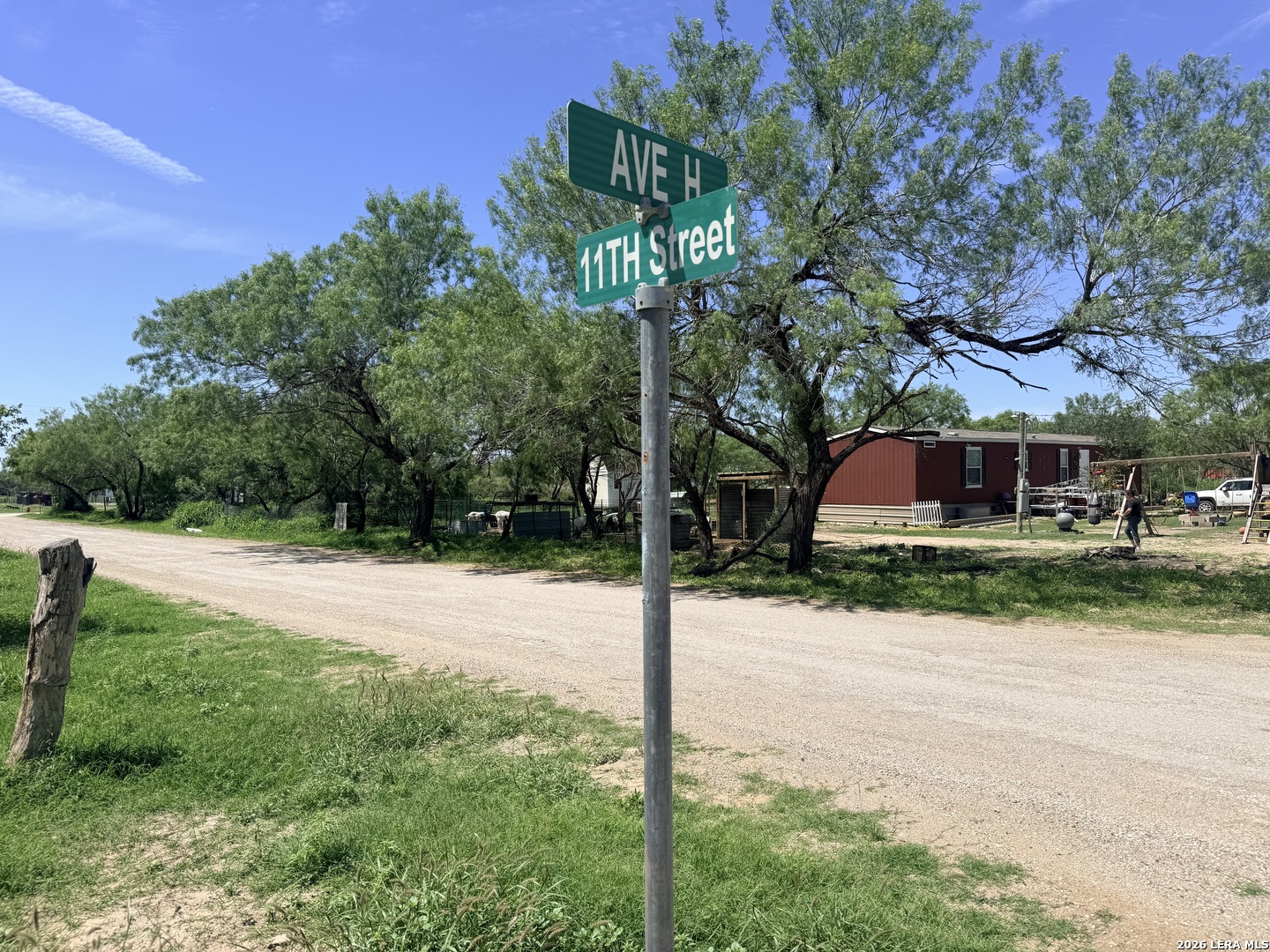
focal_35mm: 24
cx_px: 635
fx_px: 881
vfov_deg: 56.8
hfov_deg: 71.6
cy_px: 476
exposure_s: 1/4975
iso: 80
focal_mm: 6.76
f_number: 1.78
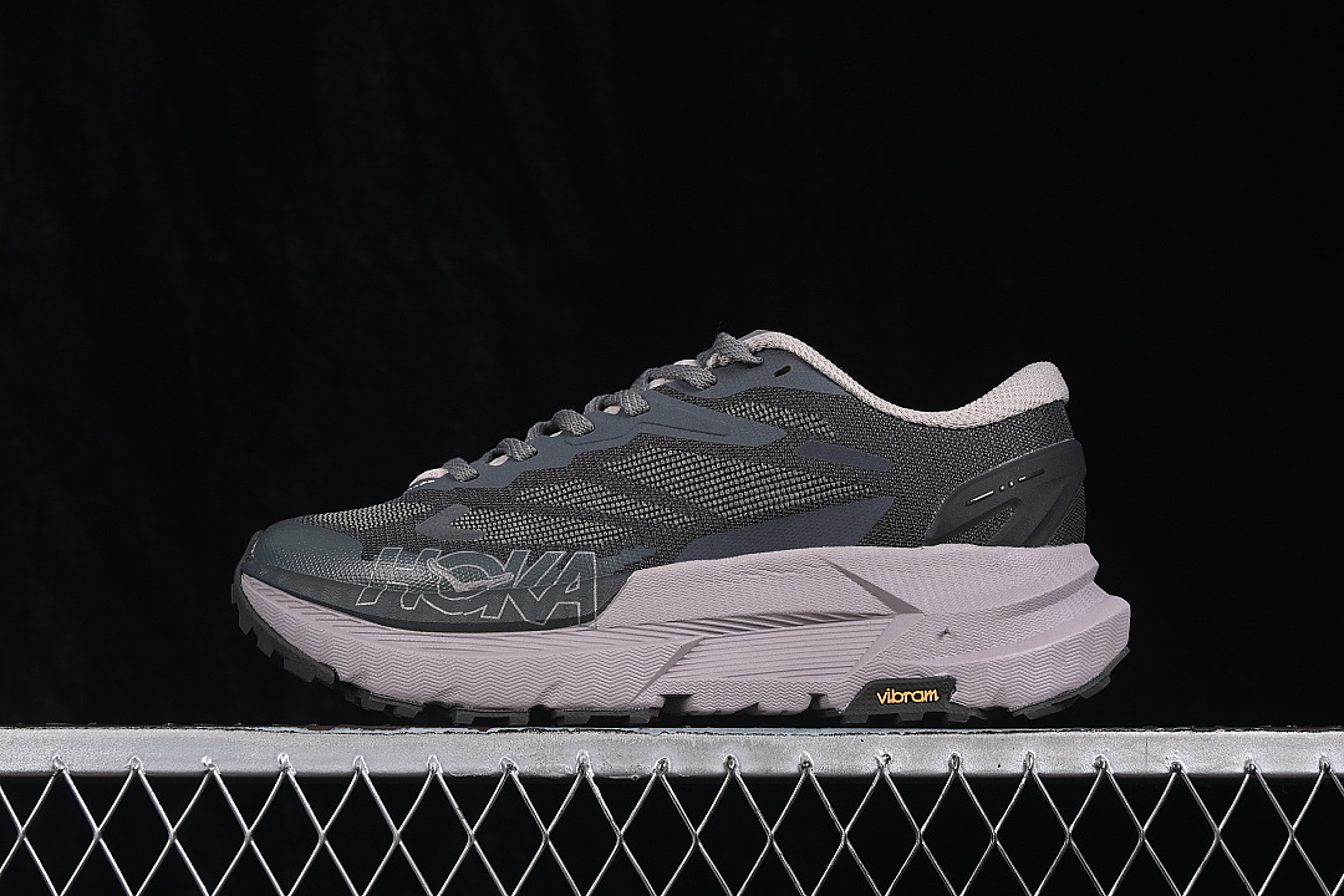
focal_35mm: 75
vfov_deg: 18.2
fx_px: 2800
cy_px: 448
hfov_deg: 27.0
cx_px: 672
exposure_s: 1/80
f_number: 8
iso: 160
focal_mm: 50
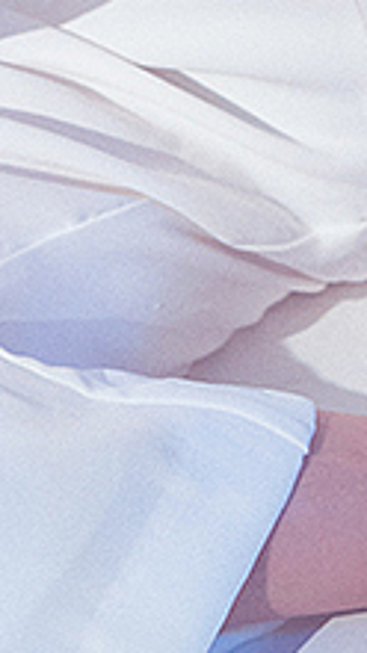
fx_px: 8372
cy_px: -1064
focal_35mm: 483
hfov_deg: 2.5
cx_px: 246
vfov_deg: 4.4
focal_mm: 85
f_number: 3.5
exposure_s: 1/125
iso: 640
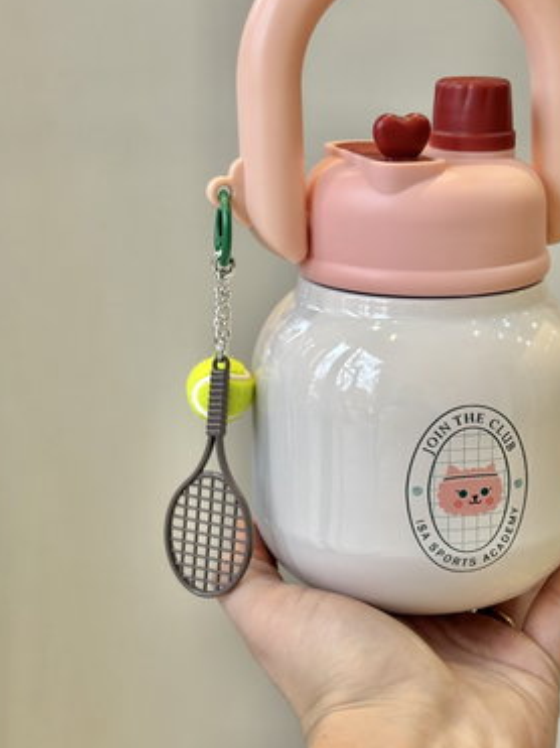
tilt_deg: -11.1
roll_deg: +0.7
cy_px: 320
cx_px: 381
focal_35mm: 69
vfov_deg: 28.1
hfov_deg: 21.2
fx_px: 1489
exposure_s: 1/50
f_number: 1.78
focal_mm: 6.76
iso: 50
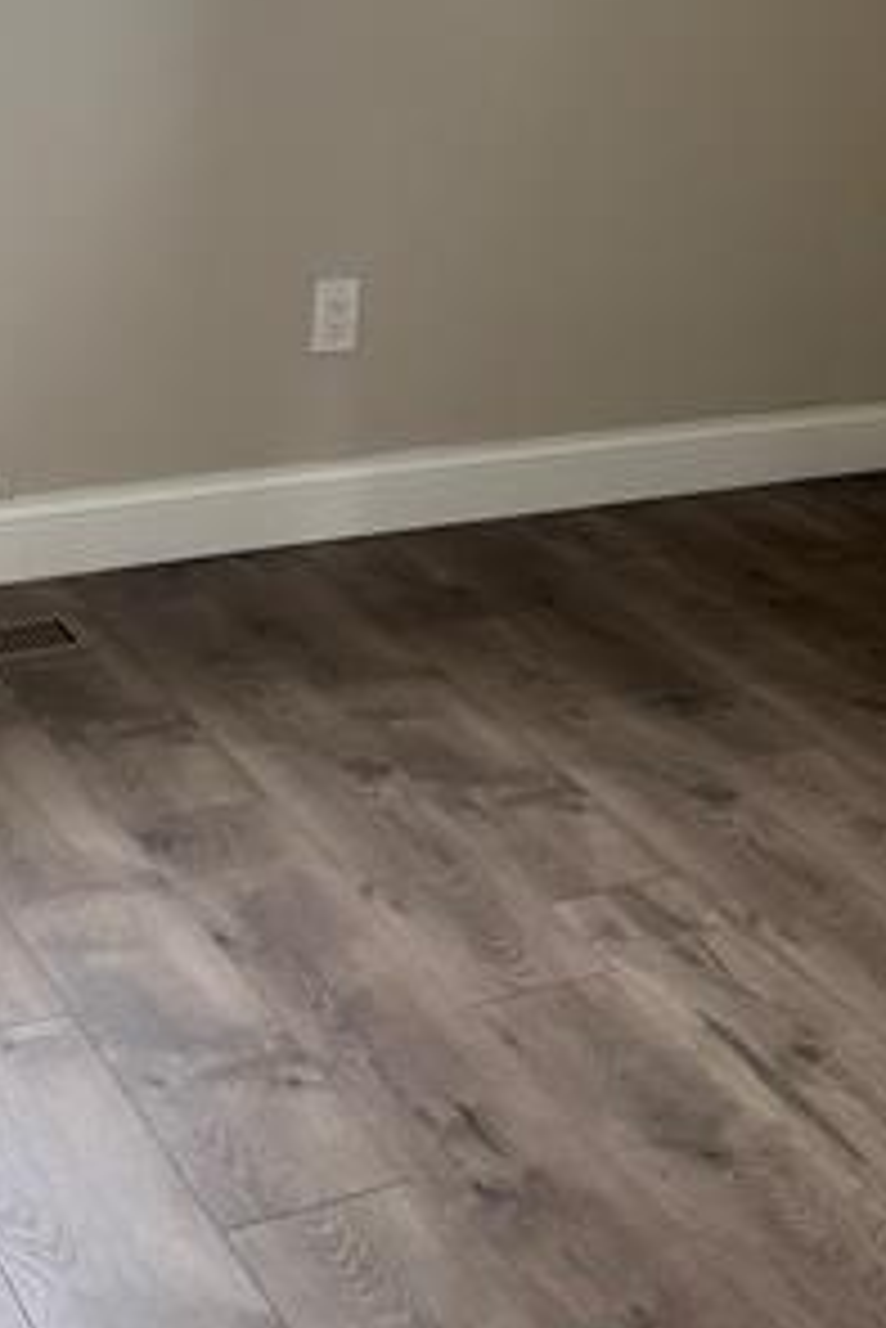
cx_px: 697
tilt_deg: -7.7
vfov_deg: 29.5
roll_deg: -3.0
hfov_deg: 20.7
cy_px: 108
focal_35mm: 65
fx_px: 2397
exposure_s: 1/60
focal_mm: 6.76
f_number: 1.78
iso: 125
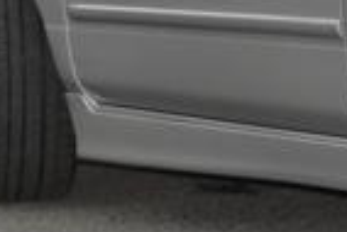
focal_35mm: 260
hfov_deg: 7.7
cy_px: -67
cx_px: 594
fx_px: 2509
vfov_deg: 5.3
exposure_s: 1/125
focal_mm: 24
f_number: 4
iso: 320
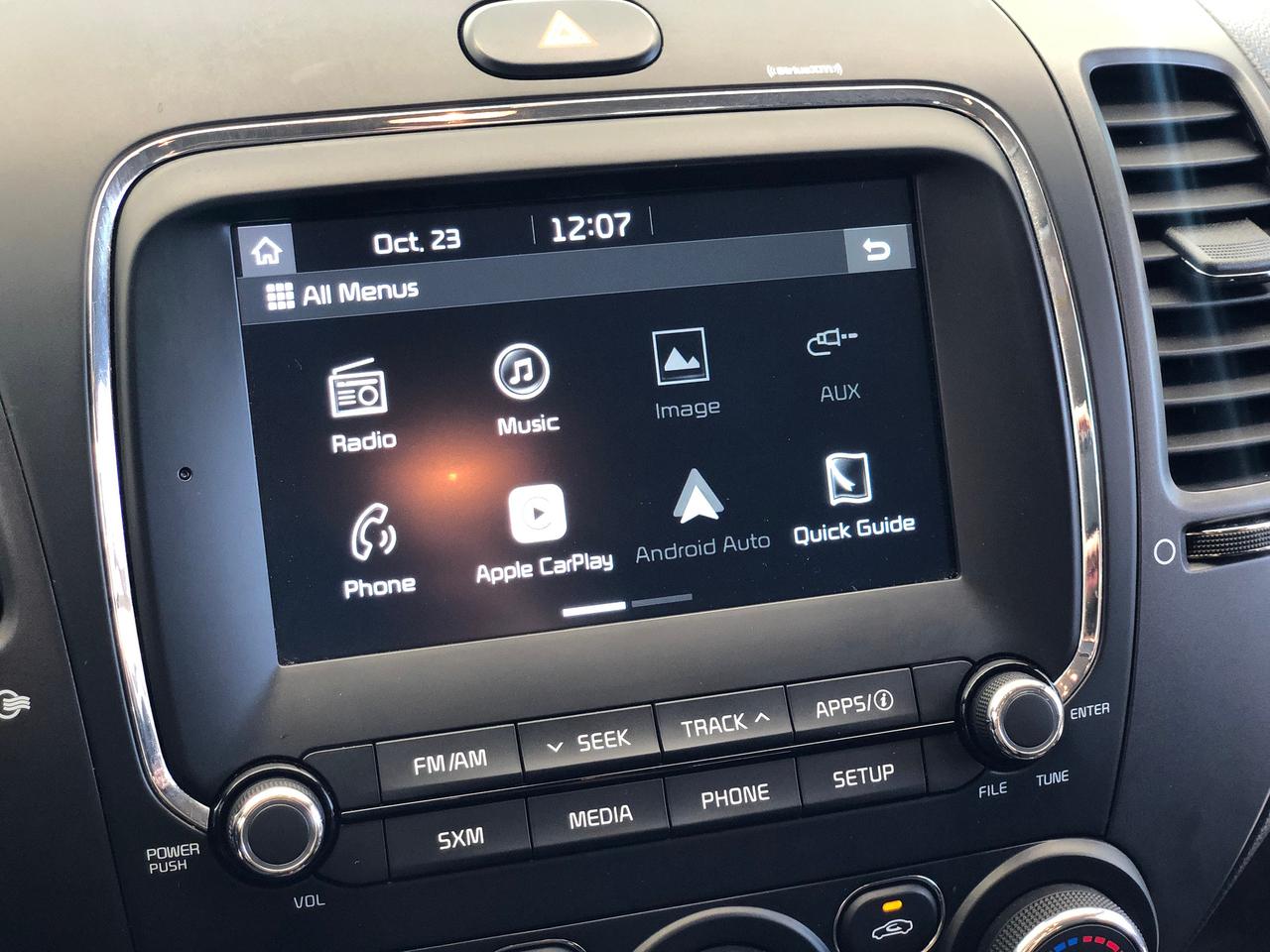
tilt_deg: -24.3
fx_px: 1908
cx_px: 635
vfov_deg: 28.0
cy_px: 476
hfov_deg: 36.8
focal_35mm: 52
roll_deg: -2.3
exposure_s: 1/30
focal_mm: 6
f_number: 2.4
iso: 125
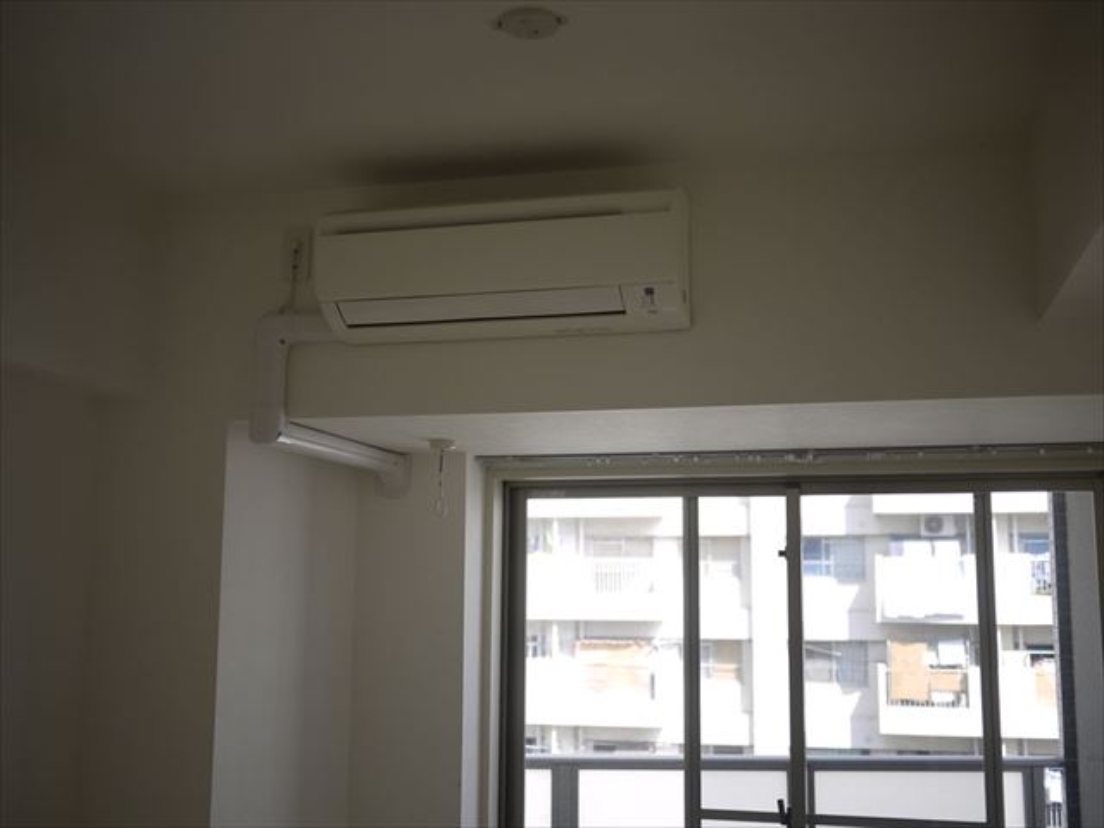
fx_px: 1276
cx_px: 552
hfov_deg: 46.8
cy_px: 414
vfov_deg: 36.0
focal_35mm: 40
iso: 100
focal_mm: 20
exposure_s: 1/1000
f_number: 1.8
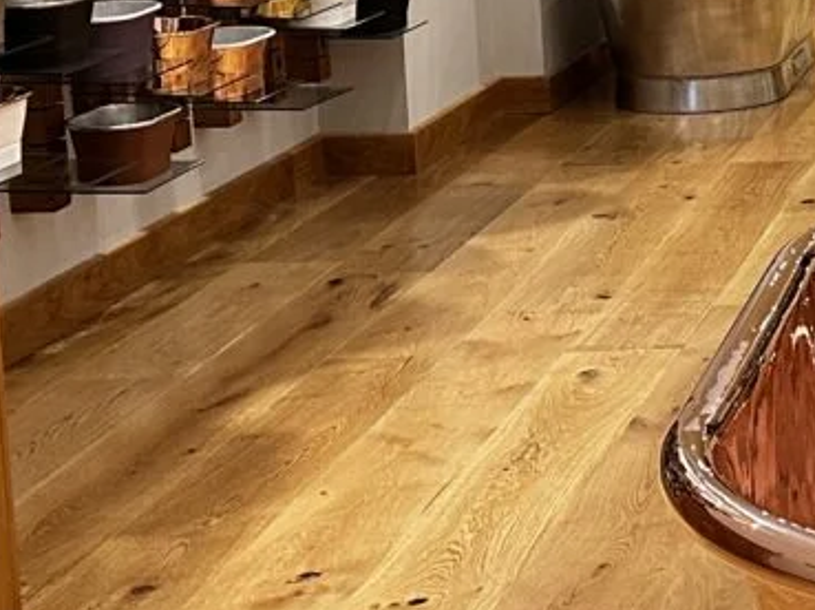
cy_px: 2
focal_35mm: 100
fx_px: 2352
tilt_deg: -8.7
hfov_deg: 17.4
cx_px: 1283
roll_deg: +0.7
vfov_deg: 14.5
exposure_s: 1/50
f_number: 1.78
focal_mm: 6.86
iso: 500
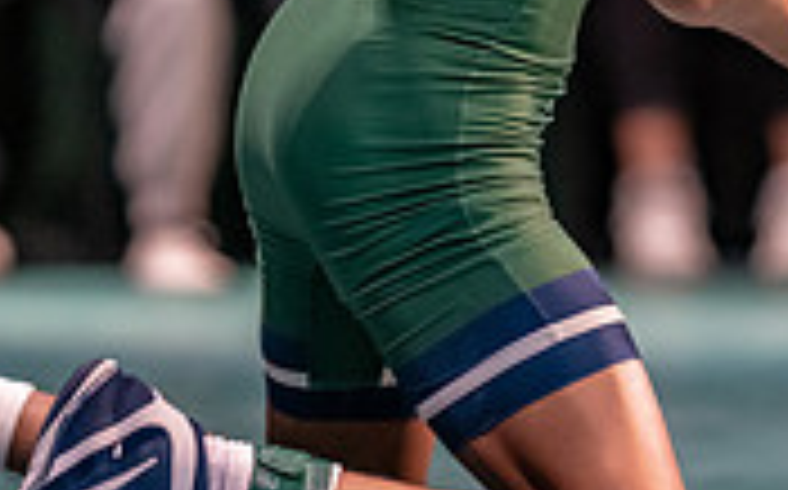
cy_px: 31
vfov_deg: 2.7
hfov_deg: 4.3
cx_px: 680
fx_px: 10491
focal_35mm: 489
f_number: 1.8
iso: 2500
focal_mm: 135
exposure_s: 1/400
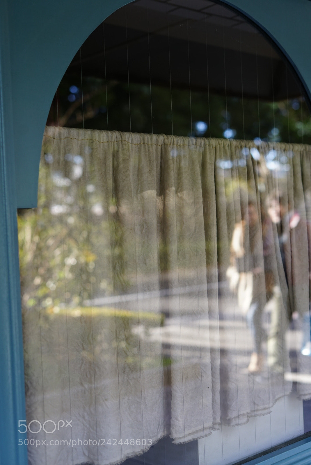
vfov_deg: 39.6
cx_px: 156
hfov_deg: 27.0
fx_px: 647
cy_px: 232
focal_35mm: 50
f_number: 3.5
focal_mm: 50
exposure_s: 1/60
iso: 500
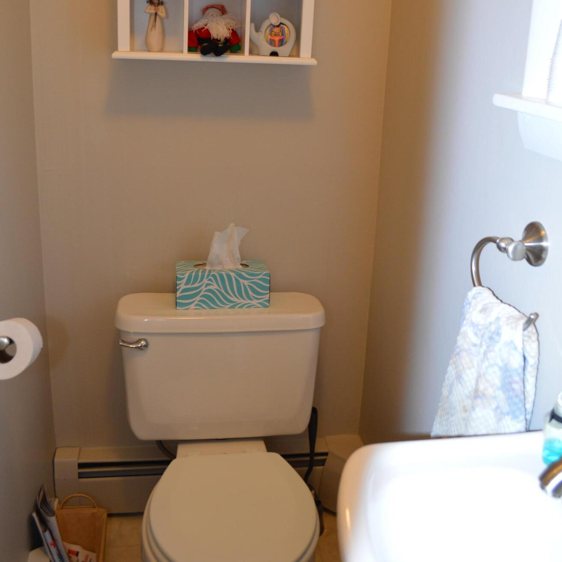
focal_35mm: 35
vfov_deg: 46.8
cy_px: 207
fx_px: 643
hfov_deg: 47.2
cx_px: 281
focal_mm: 18
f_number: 3.5
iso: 450
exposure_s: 1/60
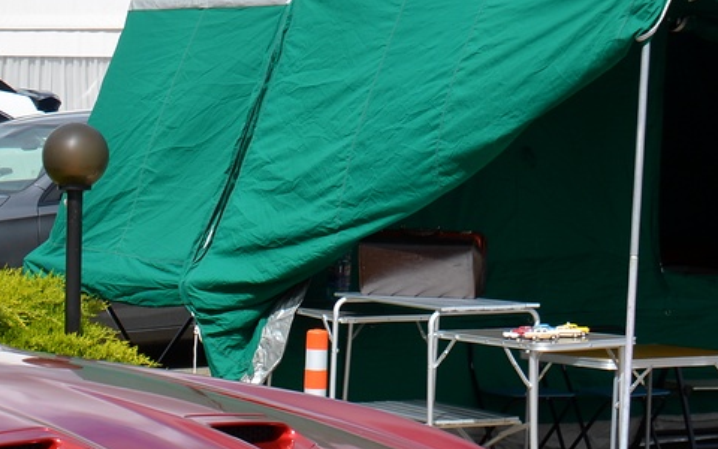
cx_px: -188
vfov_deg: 10.5
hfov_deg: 16.0
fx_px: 2426
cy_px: 386
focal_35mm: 124
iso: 100
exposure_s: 1/320
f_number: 9
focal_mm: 26
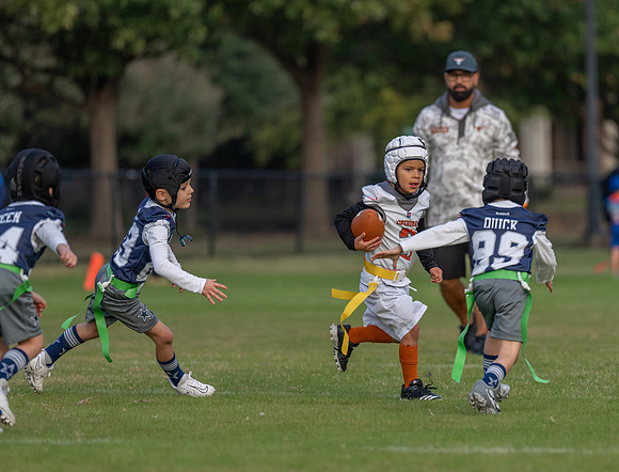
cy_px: 222
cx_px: 409
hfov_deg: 6.5
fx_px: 5460
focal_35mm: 304
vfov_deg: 4.9
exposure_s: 1/1000
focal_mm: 200
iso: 200
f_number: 2.8
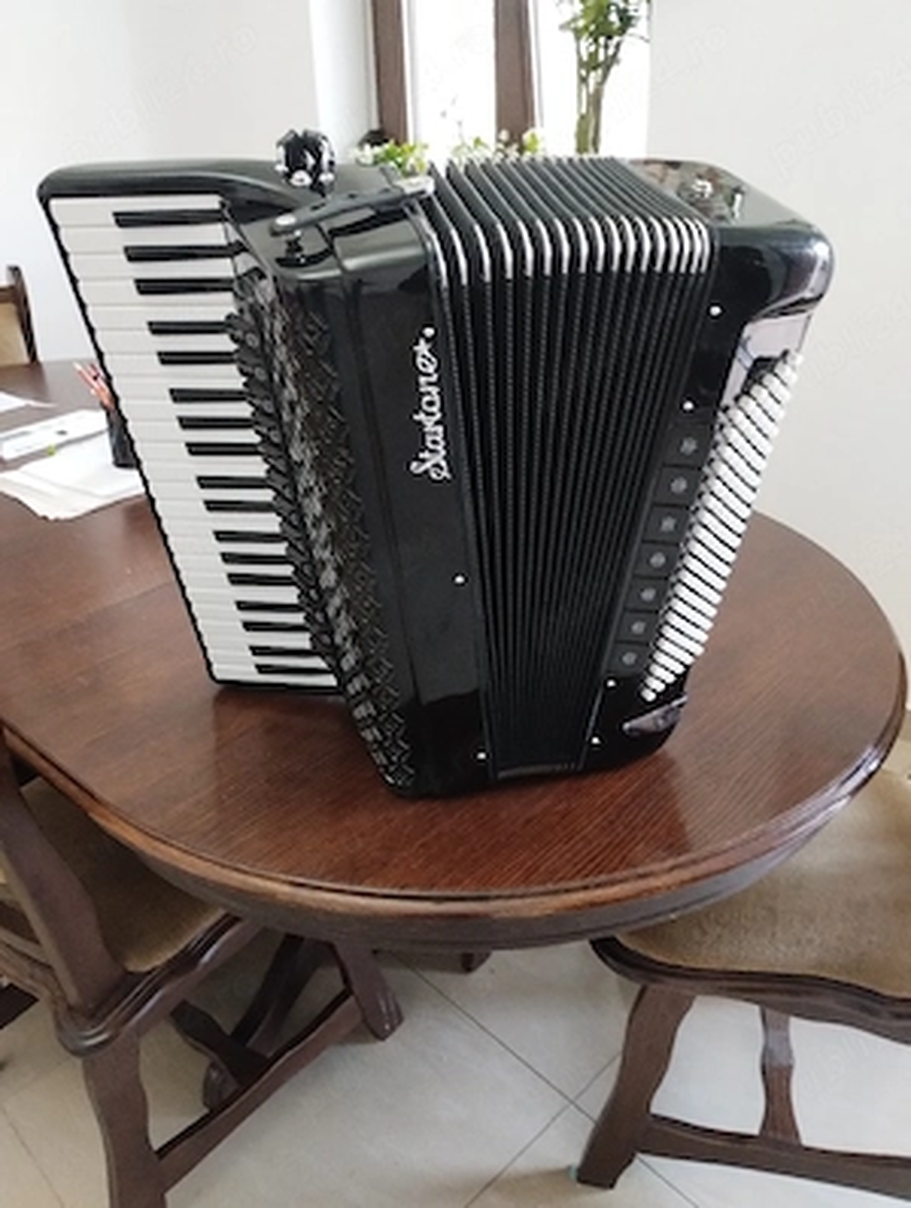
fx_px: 979
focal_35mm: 28
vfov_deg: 63.4
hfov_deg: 49.9
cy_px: 604
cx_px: 456
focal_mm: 4.27
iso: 2150
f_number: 1.8
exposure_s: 1/14
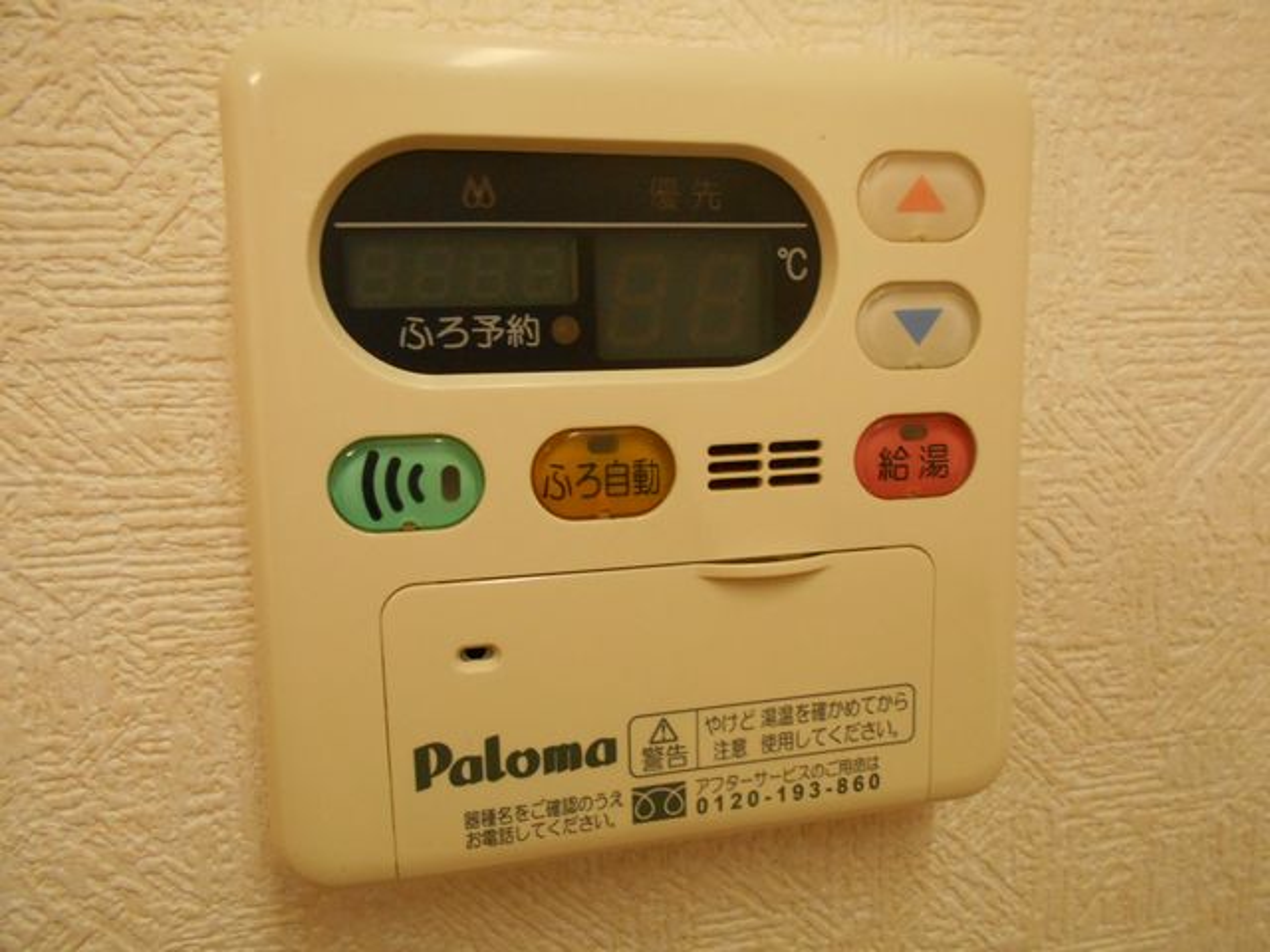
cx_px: 635
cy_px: 476
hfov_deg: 67.3
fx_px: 954
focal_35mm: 26
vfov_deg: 53.1
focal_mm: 4.6
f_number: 3.2
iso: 360
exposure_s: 1/30
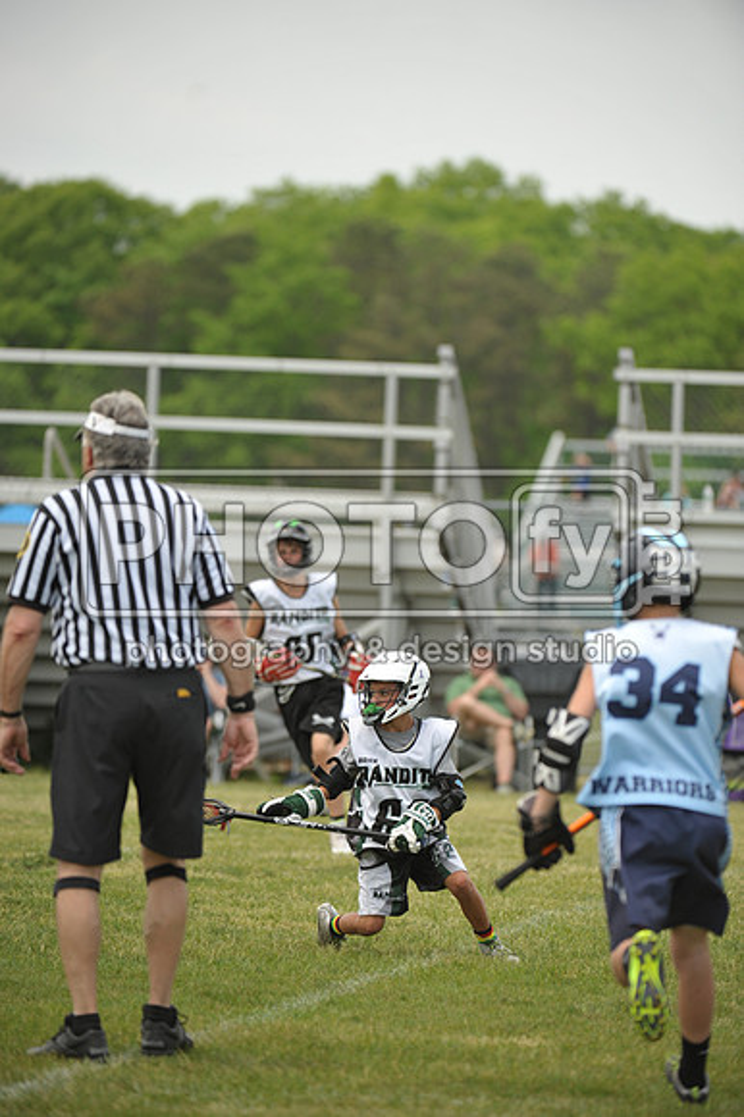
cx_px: 372
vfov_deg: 7.9
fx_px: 8069
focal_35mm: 260
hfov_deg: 5.3
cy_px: 558
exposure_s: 1/2500
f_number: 4
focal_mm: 260
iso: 800
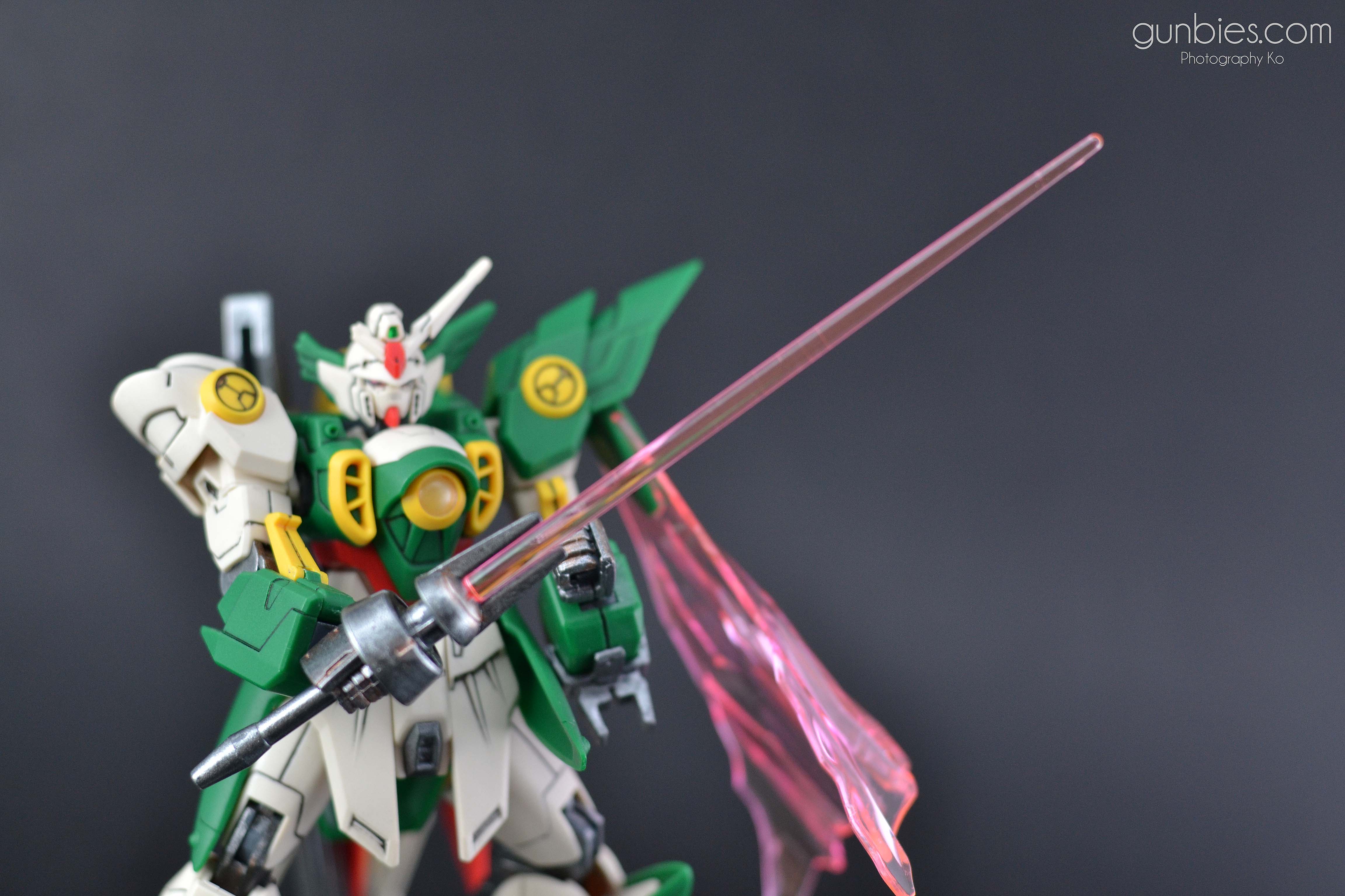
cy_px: 448
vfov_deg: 18.2
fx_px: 2802
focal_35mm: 75
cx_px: 672
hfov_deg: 27.0
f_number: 3.5
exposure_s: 1/80
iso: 400
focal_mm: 50
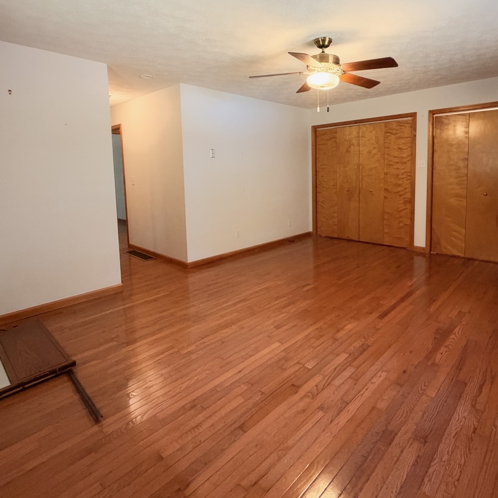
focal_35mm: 20
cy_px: 198
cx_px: 288
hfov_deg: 74.3
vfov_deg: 74.0
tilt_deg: -4.8
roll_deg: +1.7
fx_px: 326
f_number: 2.2
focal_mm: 2.22
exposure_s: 1/60
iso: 500
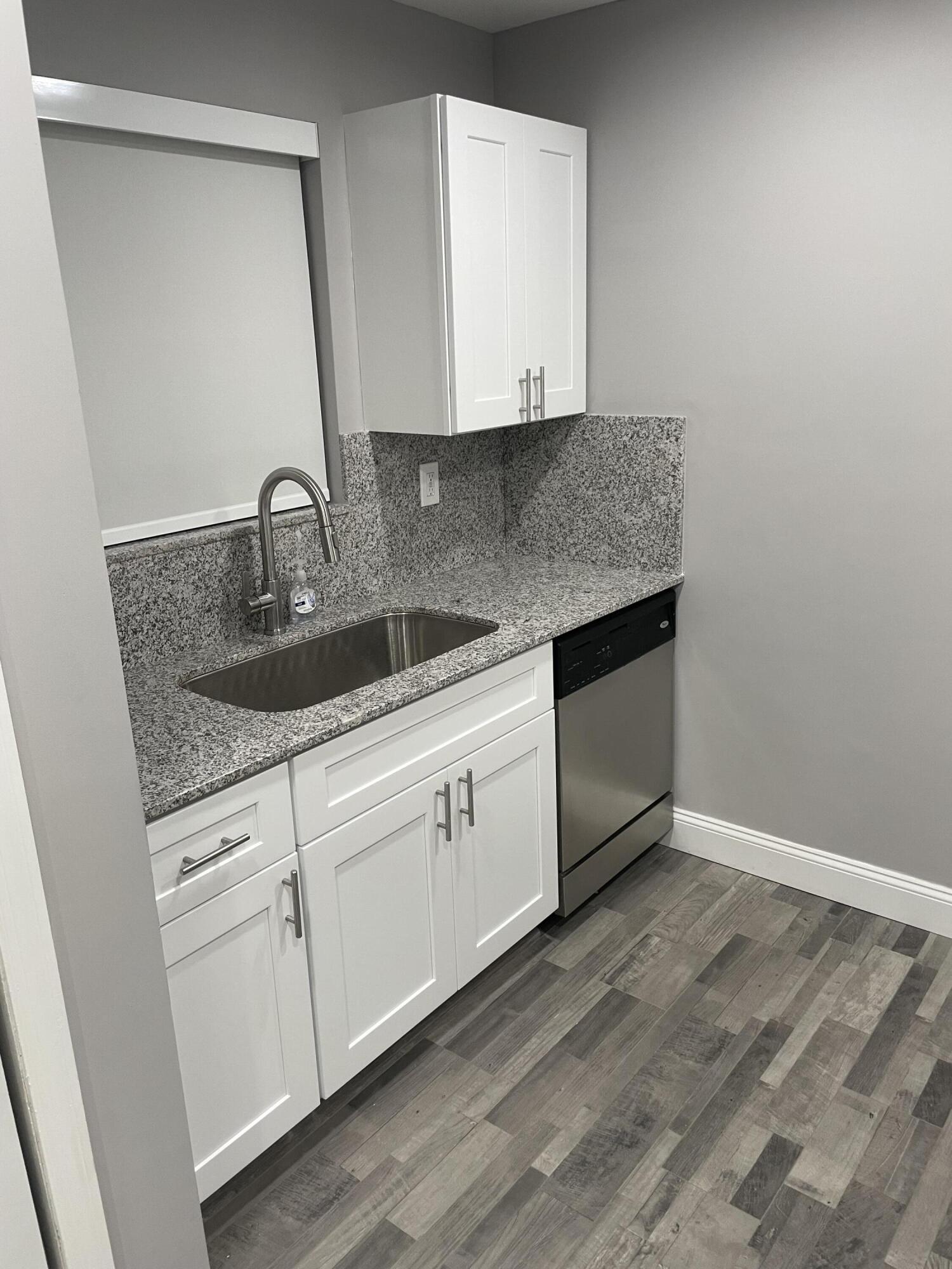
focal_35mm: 26
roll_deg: +2.0
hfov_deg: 53.1
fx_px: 953
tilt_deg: -16.2
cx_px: 476
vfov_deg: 67.3
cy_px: 634
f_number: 1.6
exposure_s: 1/60
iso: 80
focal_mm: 4.2
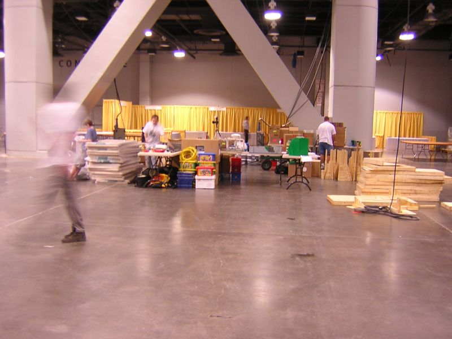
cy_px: 170
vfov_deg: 39.7
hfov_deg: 51.4
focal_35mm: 36
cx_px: 226
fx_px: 470
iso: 169
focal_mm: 4.7
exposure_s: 1/3.8
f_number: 2.6
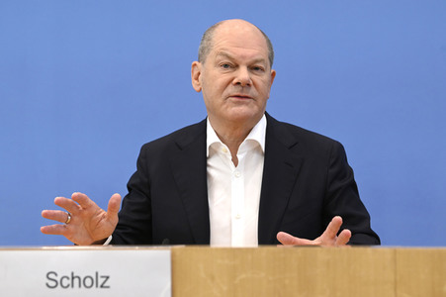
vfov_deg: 15.9
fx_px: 1065
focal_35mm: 86
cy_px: 148
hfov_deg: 23.7
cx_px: 223
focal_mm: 86
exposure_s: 1/1000
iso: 3200
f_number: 5
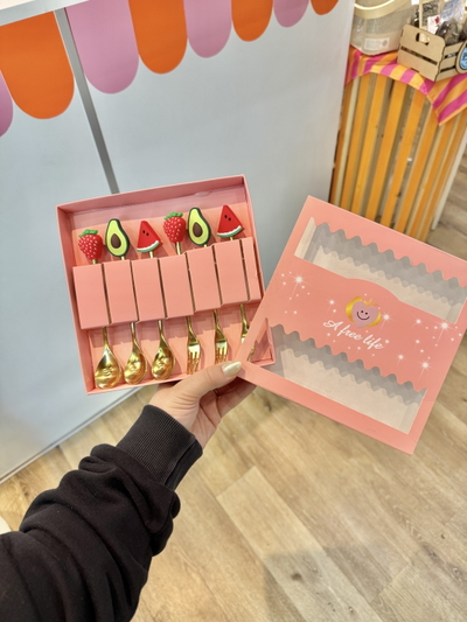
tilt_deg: -49.8
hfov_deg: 56.8
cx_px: 234
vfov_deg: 71.6
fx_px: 432
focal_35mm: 24
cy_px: 311
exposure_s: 1/100
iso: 125
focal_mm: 6.76
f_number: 1.78
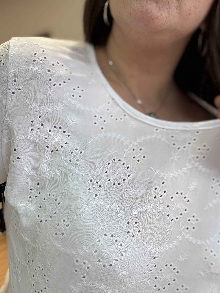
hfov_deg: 46.8
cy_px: 146
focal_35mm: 30
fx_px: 254
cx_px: 110
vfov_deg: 60.0
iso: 40
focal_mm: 2.69
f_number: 1.9
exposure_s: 1/50
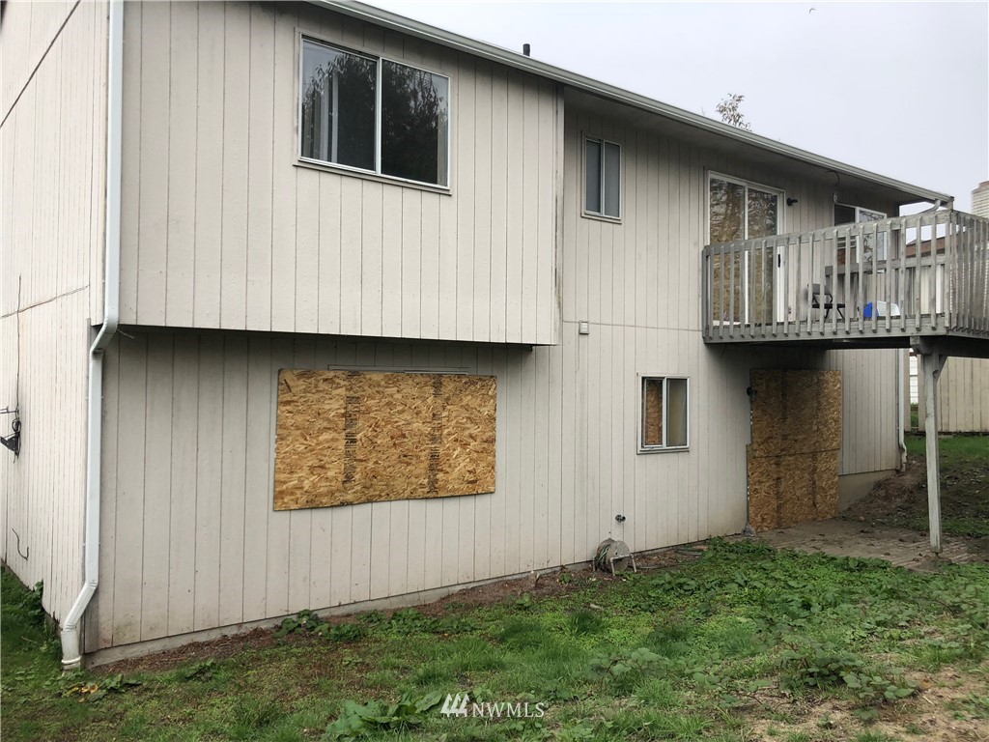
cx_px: 494
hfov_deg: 63.4
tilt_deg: +1.8
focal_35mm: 28
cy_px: 371
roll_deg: -1.0
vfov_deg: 49.7
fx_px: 800
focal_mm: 3.99
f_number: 1.8
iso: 20
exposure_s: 1/813
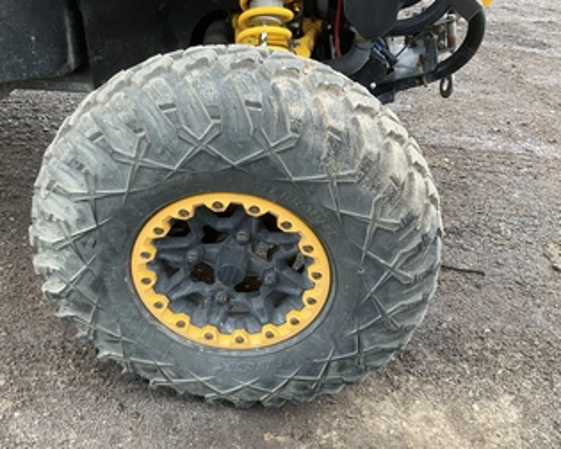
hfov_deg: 50.2
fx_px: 598
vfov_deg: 41.1
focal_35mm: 36
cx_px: 249
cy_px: 235
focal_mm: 3
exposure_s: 1/122
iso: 32
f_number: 1.8
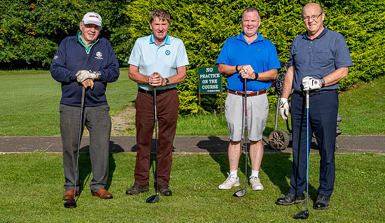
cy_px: 100
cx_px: 167
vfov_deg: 17.9
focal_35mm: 69
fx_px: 710
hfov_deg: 30.3
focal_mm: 32
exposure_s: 1/100
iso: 140
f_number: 8
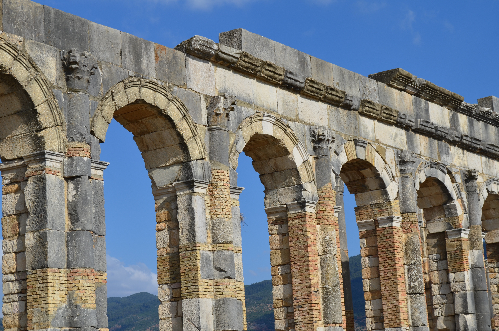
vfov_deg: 16.5
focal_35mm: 82
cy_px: 166
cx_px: 250
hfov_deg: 24.7
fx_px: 1141
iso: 100
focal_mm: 55
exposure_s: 1/320
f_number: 9
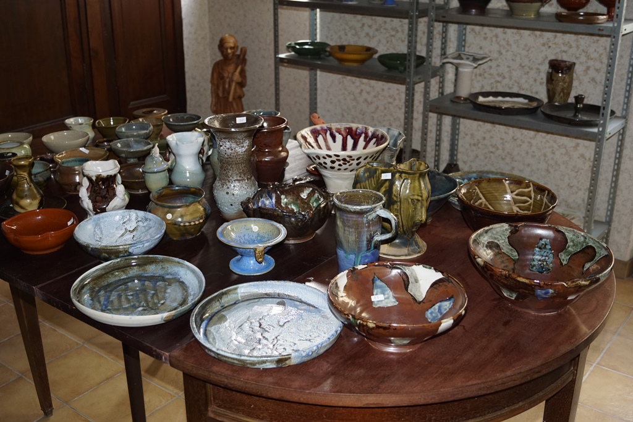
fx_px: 686
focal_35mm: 39
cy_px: 211
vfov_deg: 34.2
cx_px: 316
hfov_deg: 49.5
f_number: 4.5
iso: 800
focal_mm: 26
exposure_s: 1/60
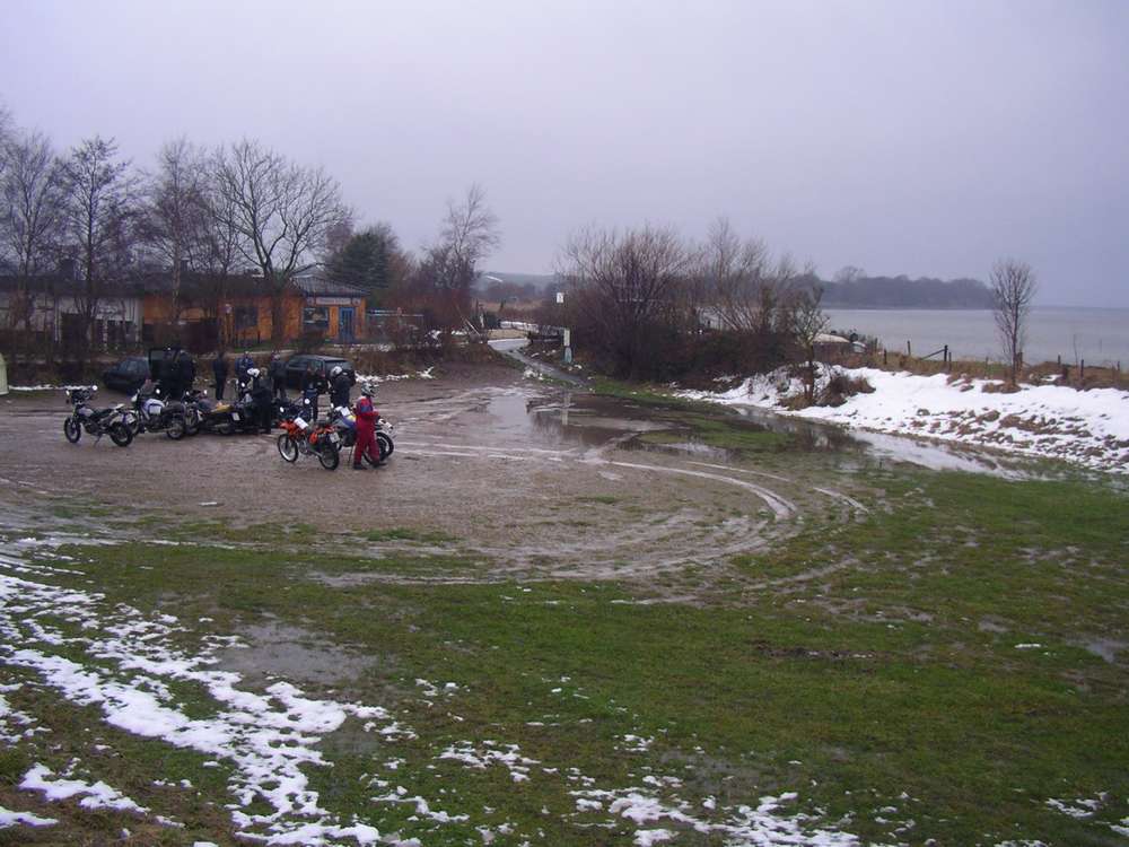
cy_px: 424
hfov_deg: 50.1
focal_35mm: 37
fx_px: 1207
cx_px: 564
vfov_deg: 38.7
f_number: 2.8
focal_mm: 5.7
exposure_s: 1/80
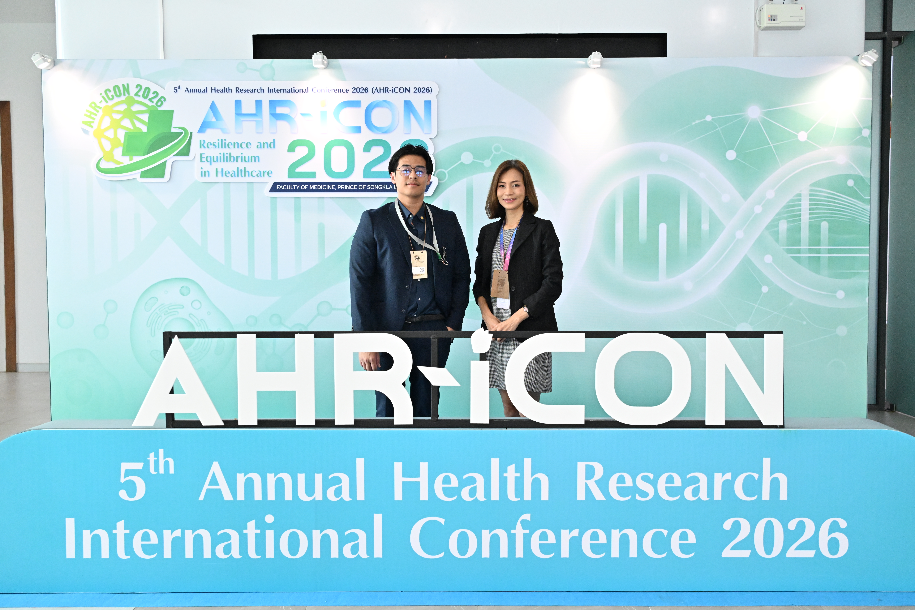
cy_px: 305
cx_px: 458
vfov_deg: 41.7
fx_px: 801
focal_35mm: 32
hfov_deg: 59.5
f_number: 4
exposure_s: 1/640
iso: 6400
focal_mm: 31.5
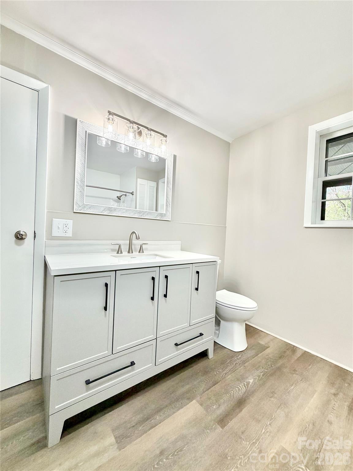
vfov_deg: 102.1
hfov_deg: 85.7
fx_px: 190
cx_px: 176
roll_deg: -1.7
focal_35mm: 14
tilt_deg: -0.3
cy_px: 236
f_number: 2.2
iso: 160
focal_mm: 2.22
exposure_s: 1/120
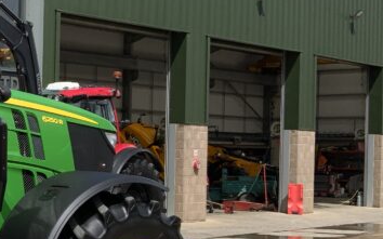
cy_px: 163
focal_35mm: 89
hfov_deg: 21.2
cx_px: -110
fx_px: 929
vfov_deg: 14.6
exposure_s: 1/2058
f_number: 1.8
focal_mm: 3
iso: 16
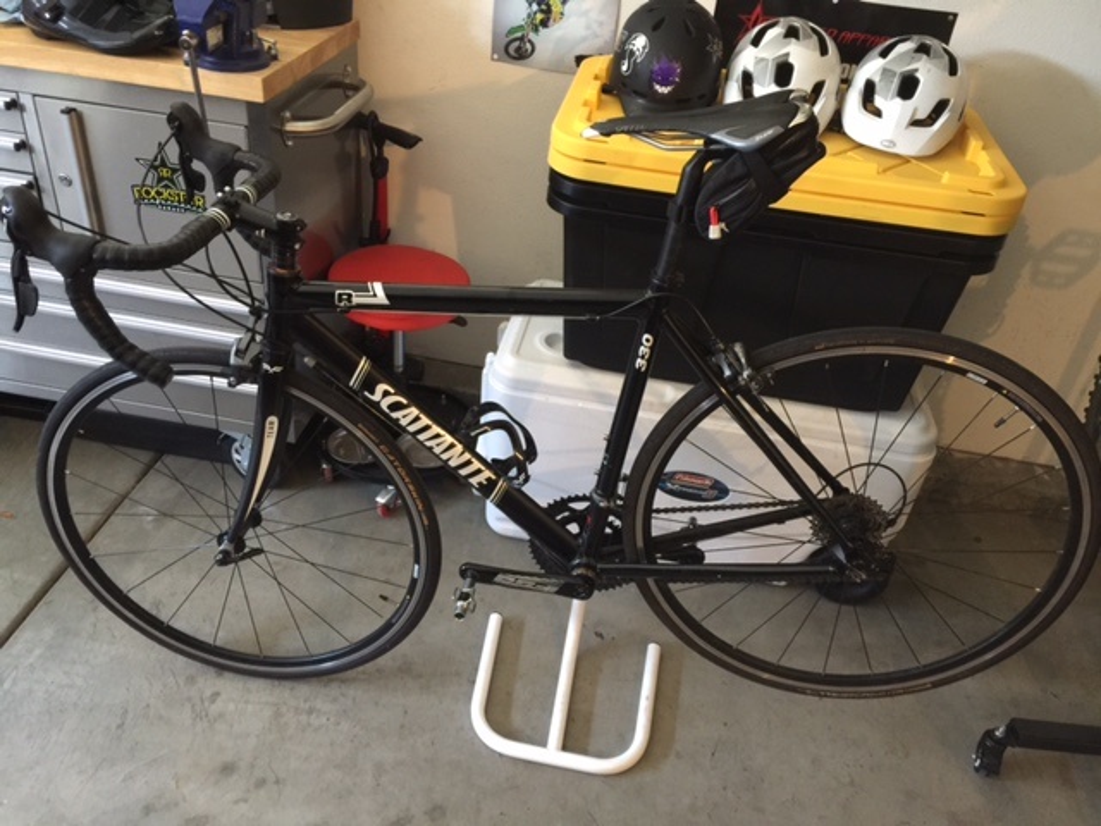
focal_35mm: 29
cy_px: 413
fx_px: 922
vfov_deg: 48.2
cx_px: 550
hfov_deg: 61.7
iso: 80
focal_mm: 4.15
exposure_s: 1/4
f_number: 2.2
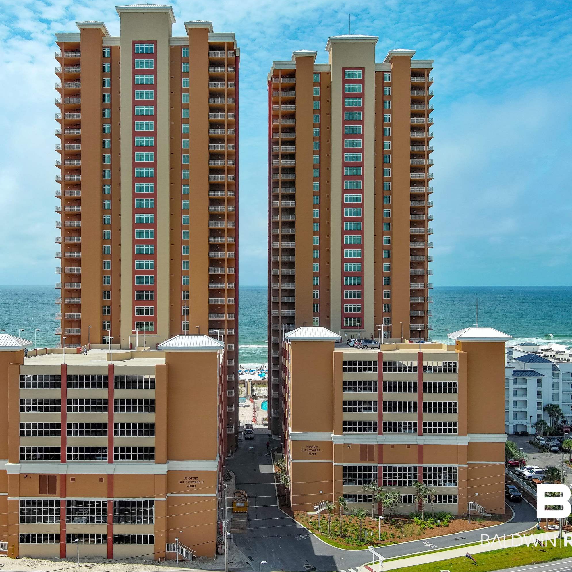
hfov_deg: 43.7
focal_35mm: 38
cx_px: 239
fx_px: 710
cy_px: 286
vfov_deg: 43.9
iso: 100
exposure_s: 1/1600
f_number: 6.3
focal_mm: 10.57
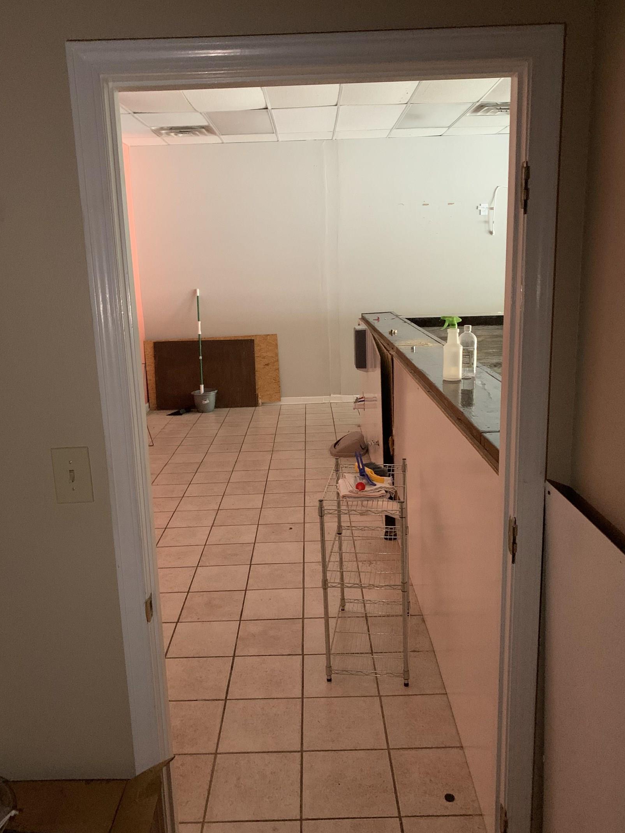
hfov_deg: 49.7
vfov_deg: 63.4
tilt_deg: -11.9
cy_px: 405
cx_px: 299
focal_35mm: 28
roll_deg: +3.4
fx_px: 674
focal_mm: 4.25
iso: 640
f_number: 1.8
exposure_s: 1/30
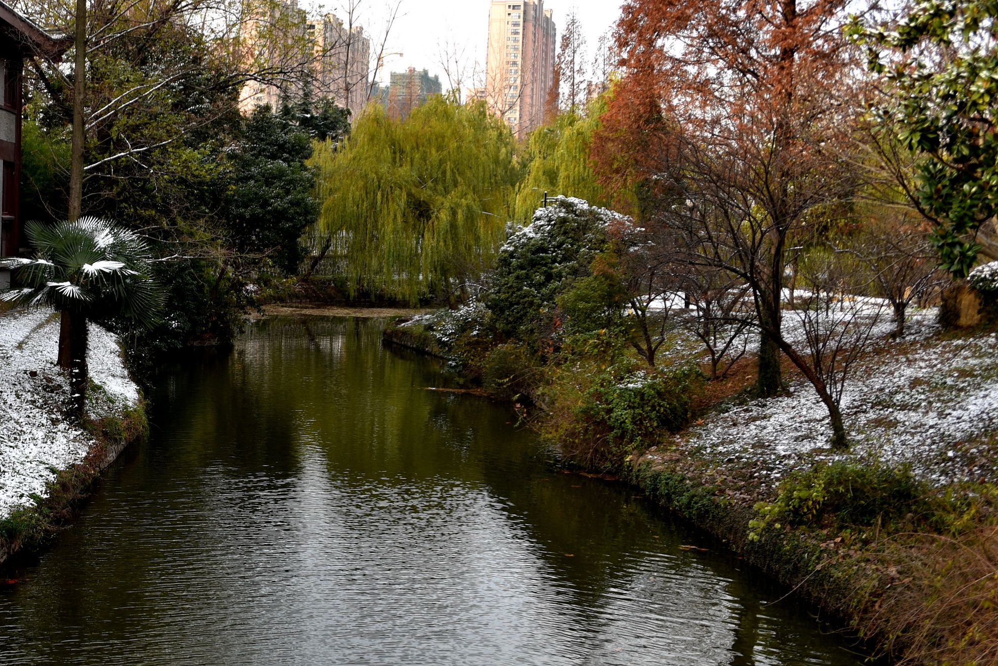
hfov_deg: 39.0
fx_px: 1359
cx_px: 224
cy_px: 339
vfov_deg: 27.5
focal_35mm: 49
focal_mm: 28
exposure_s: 1/160
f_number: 3.5
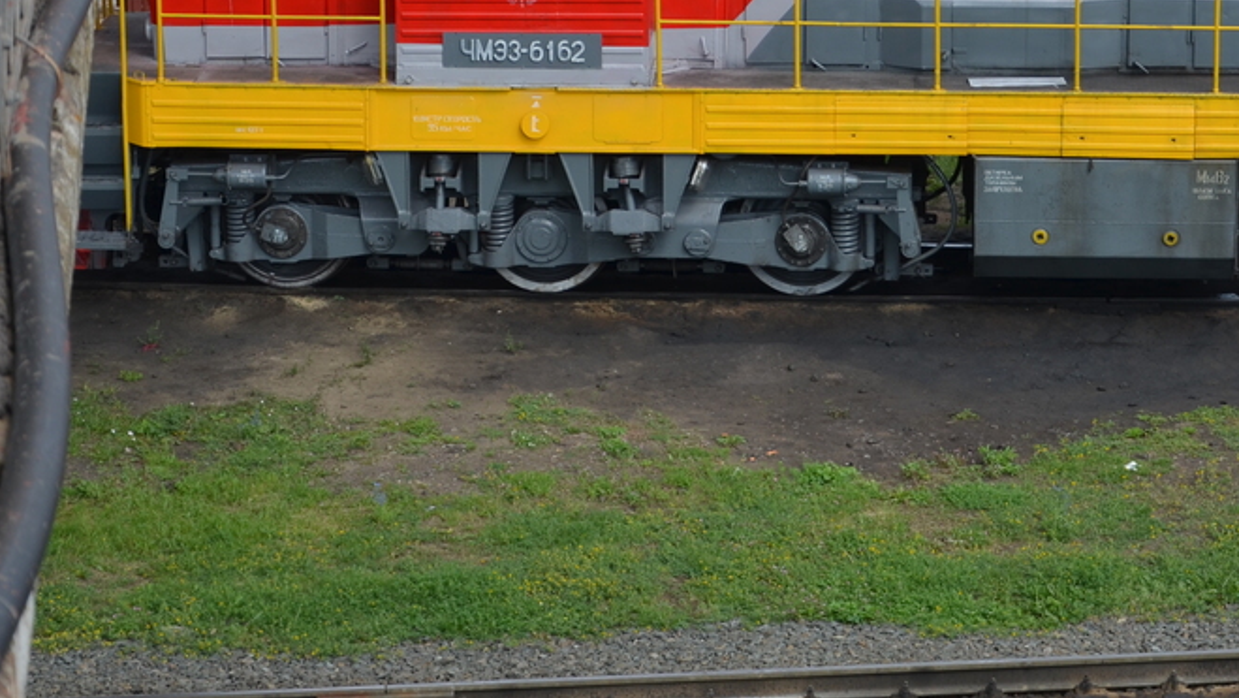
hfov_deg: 16.2
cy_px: -49
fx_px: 4305
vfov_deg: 9.2
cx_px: 1010
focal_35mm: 131
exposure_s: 1/400
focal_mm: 42
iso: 100
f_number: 4.8
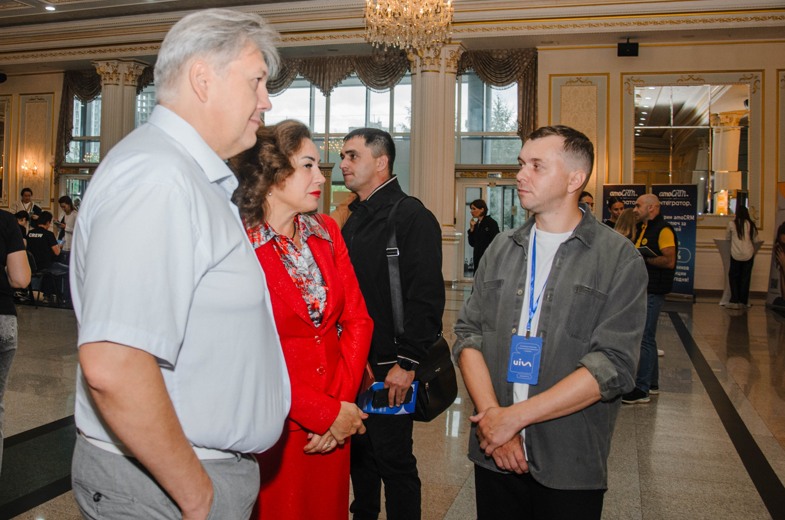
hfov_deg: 52.4
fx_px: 791
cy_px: 197
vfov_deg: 36.2
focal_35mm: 36
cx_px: 307
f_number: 3.5
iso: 320
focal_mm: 18
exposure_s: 1/125
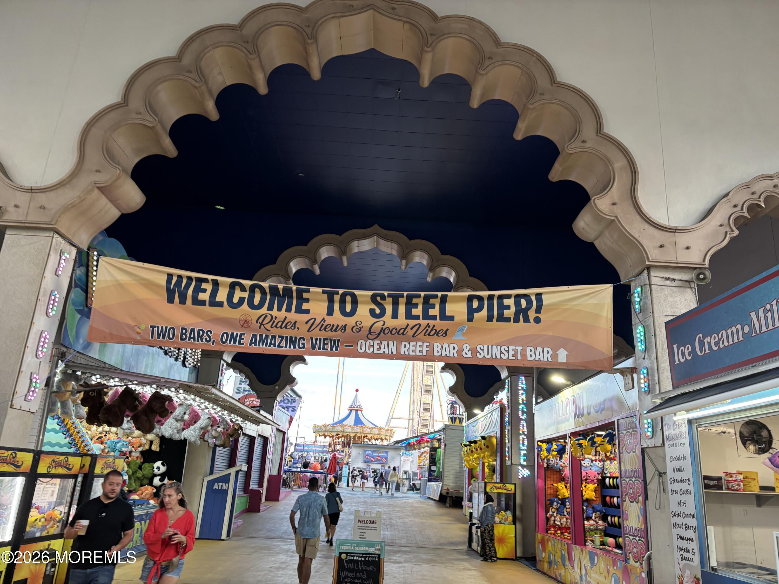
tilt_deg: +18.8
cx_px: 390
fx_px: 585
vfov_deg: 53.1
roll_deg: -3.9
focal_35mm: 26
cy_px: 292
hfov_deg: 67.3
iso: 125
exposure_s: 1/120
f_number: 1.6
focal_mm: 5.96
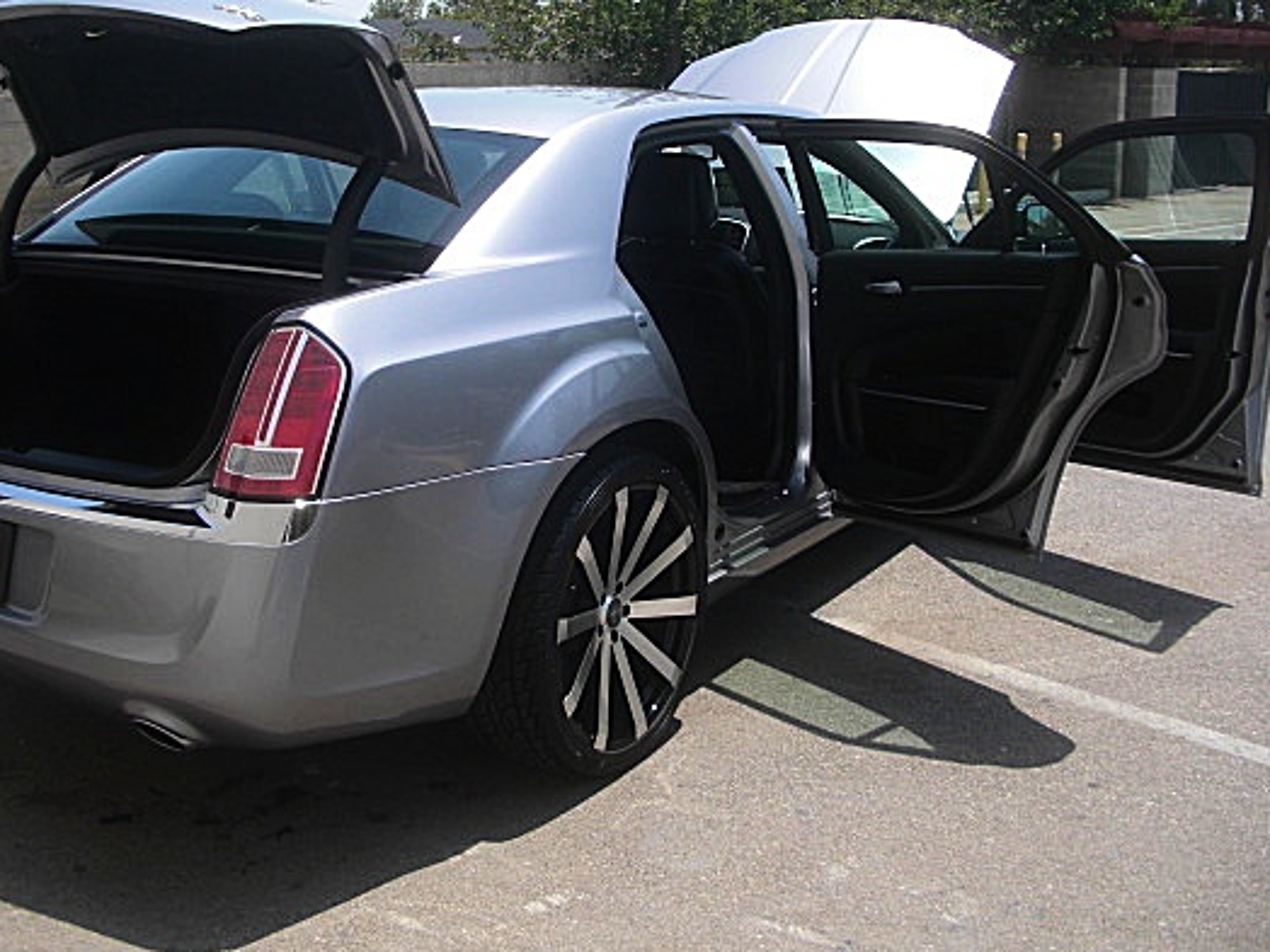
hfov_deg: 42.9
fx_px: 1614
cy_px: 388
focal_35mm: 44
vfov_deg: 32.8
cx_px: 555
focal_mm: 6.3
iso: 50
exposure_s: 1/640
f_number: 2.8
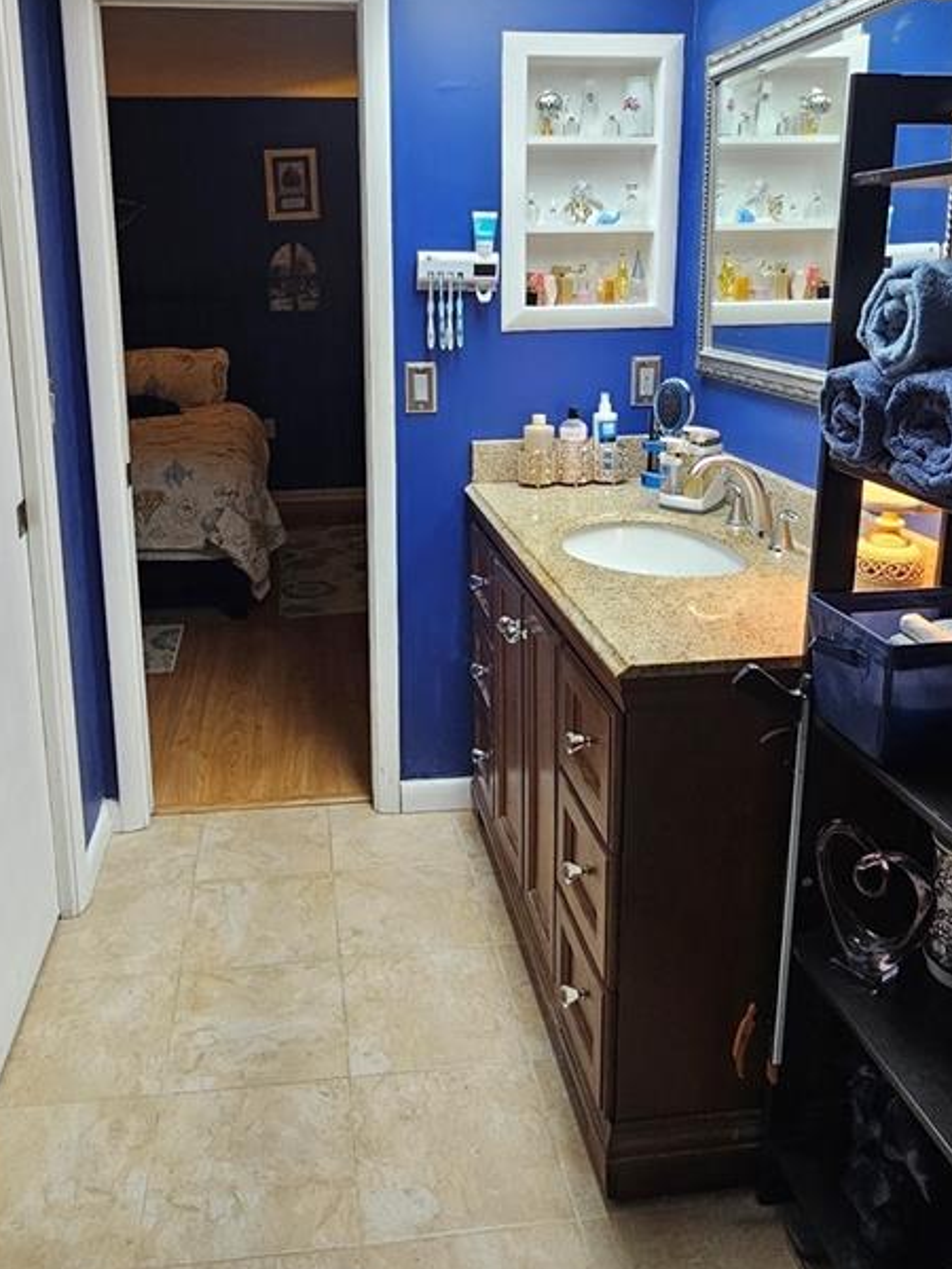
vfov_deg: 66.5
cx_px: 387
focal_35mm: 26
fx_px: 953
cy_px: 497
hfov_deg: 52.7
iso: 125
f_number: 2.2
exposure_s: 1/60
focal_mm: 2.2
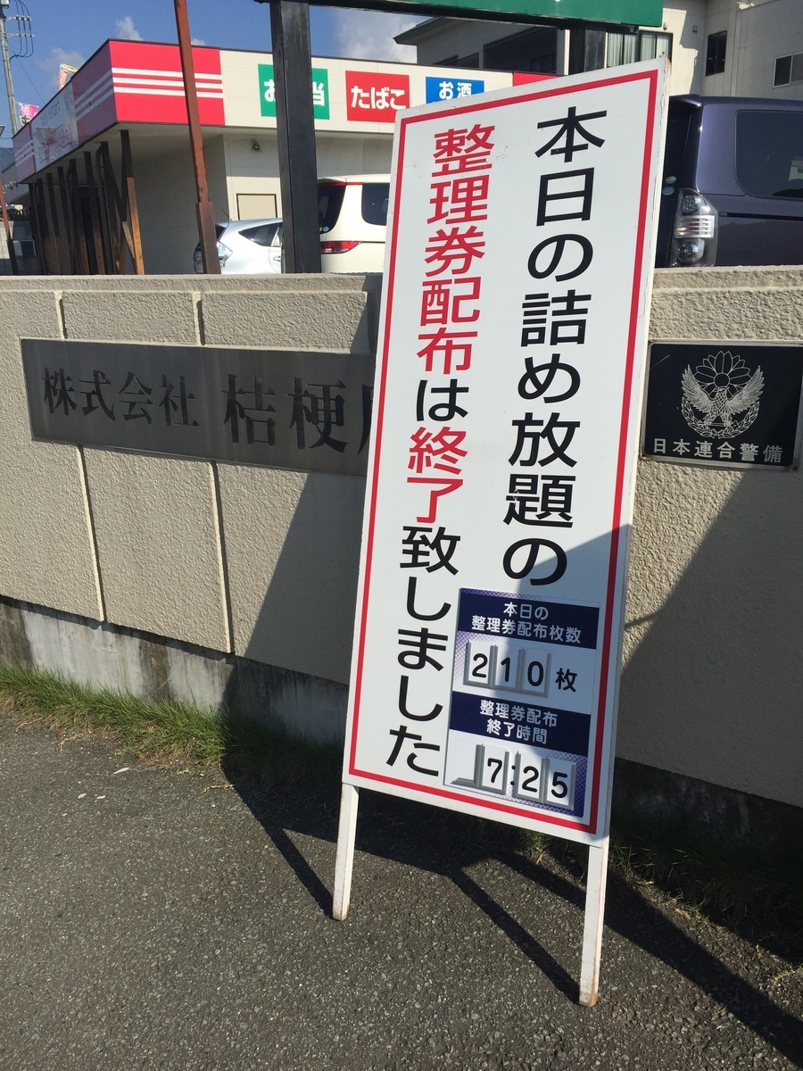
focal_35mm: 29
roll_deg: +0.7
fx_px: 897
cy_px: 536
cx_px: 402
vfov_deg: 61.7
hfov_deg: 48.2
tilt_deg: -16.1
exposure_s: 1/3968
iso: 32
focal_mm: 4.15
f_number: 2.2
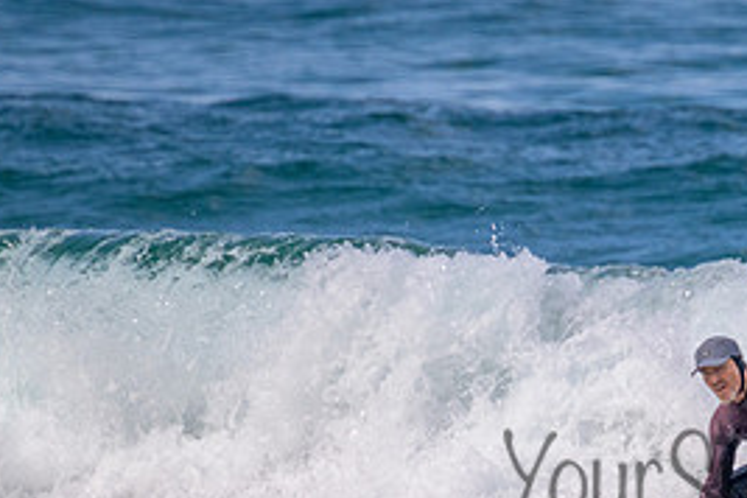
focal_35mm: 1738
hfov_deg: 1.2
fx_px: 36061
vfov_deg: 0.8
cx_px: 792
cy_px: 449
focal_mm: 800
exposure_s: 1/2000
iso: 1250
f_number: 11
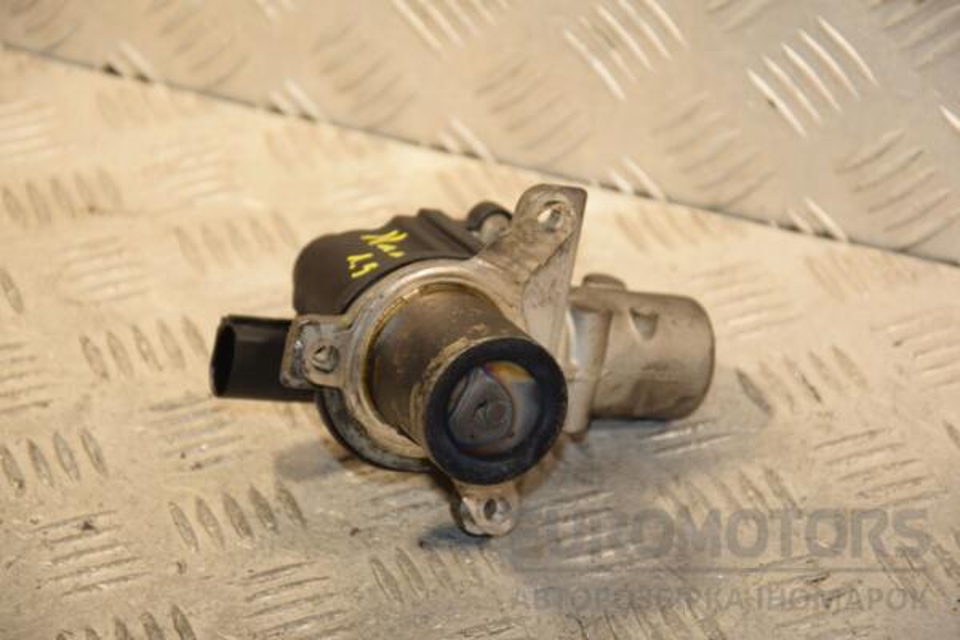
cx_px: 480
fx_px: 3600
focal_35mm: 135
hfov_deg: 15.2
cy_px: 320
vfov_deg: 10.2
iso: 800
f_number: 5.6
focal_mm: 90
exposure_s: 1/160
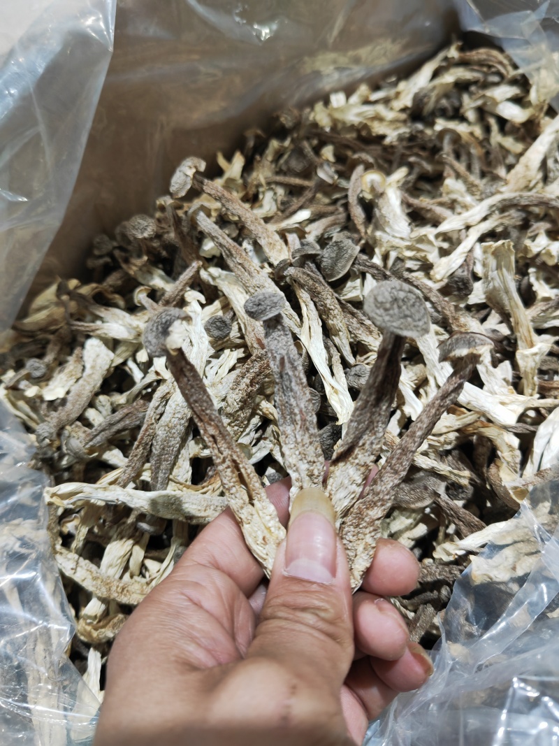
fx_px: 581
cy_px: 373
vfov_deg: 65.3
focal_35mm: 27
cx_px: 280
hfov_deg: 51.3
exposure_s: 1/43
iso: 800
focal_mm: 5.52
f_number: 1.9
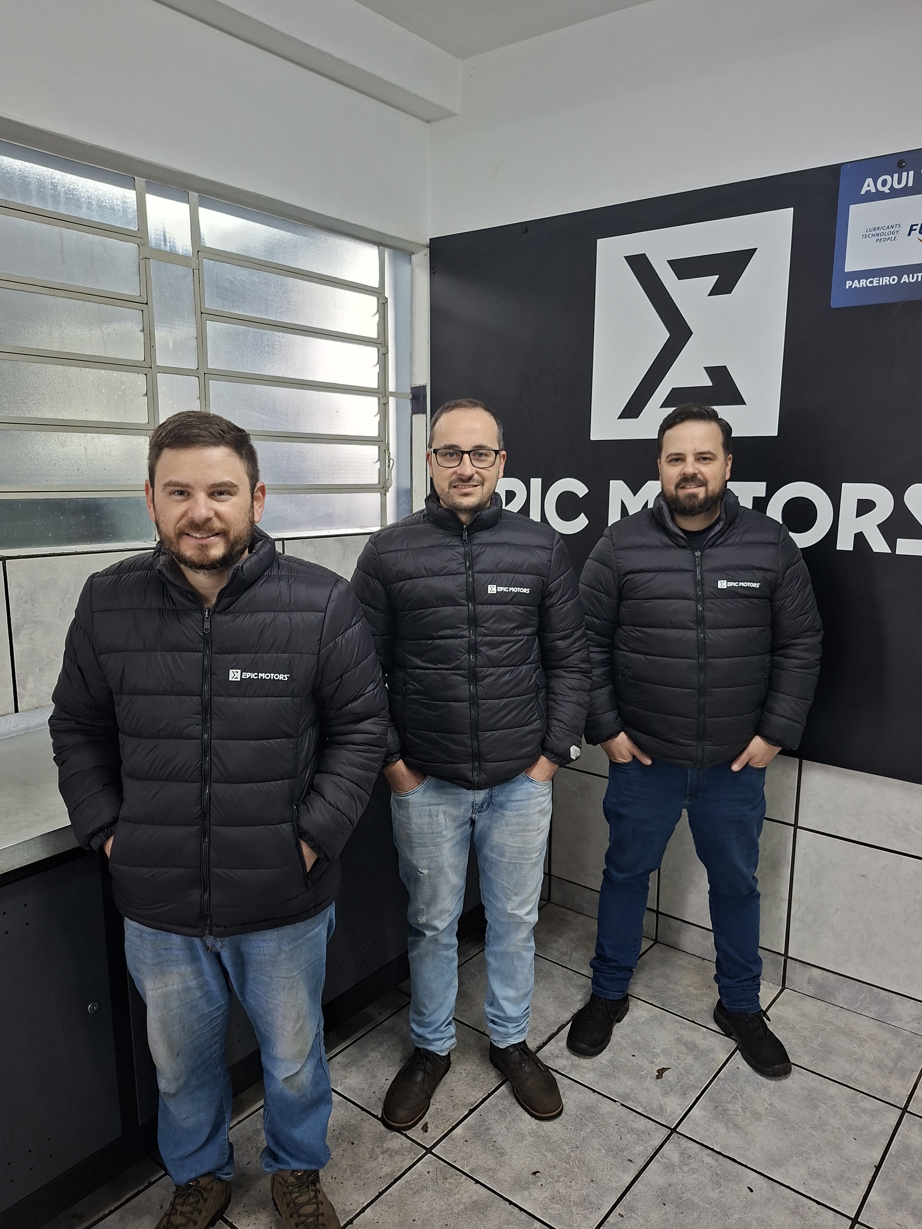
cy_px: 626
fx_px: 852
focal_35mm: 24
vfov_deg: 71.6
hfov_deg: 56.8
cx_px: 468
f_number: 1.8
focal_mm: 5.54
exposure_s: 1/60
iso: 320
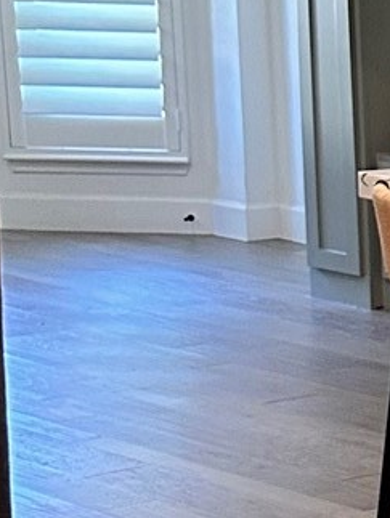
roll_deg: -3.8
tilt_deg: -13.2
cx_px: 1125
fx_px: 2279
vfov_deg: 12.8
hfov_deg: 8.4
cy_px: 494
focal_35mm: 152
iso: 250
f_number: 1.78
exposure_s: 1/60
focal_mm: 6.86
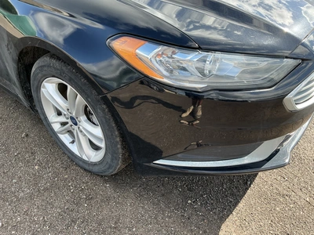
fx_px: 254
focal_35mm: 28
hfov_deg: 63.4
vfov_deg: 49.7
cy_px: 118
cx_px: 157
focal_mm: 3
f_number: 1.8
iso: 25
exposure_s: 1/291
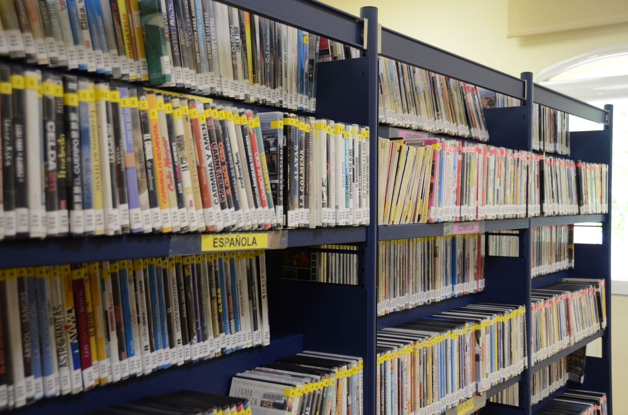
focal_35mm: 44
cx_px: 314
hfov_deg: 45.1
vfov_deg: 30.7
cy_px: 208
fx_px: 757
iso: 1250
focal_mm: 29
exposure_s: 1/100
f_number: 4
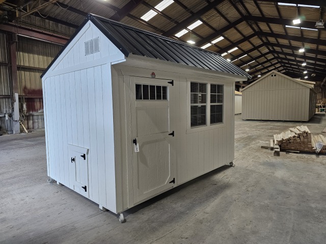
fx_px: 217
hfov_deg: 73.9
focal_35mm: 23
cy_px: 122
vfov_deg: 58.9
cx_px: 163
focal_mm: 6.3
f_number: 1.7
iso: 200
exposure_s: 1/120
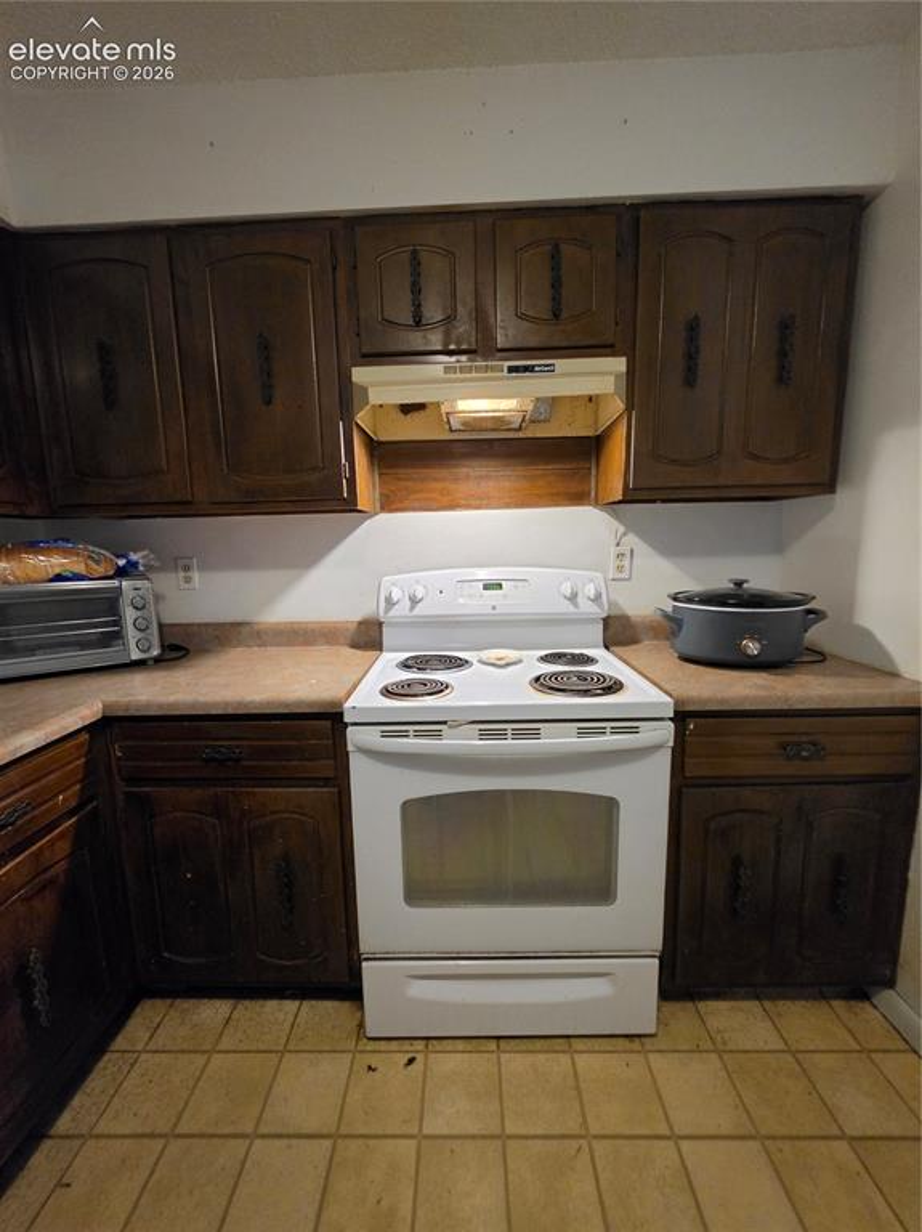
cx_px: 461
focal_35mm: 13
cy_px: 616
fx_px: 462
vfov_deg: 106.2
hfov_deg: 89.9
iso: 640
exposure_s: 1/60
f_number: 1.9
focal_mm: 2.2
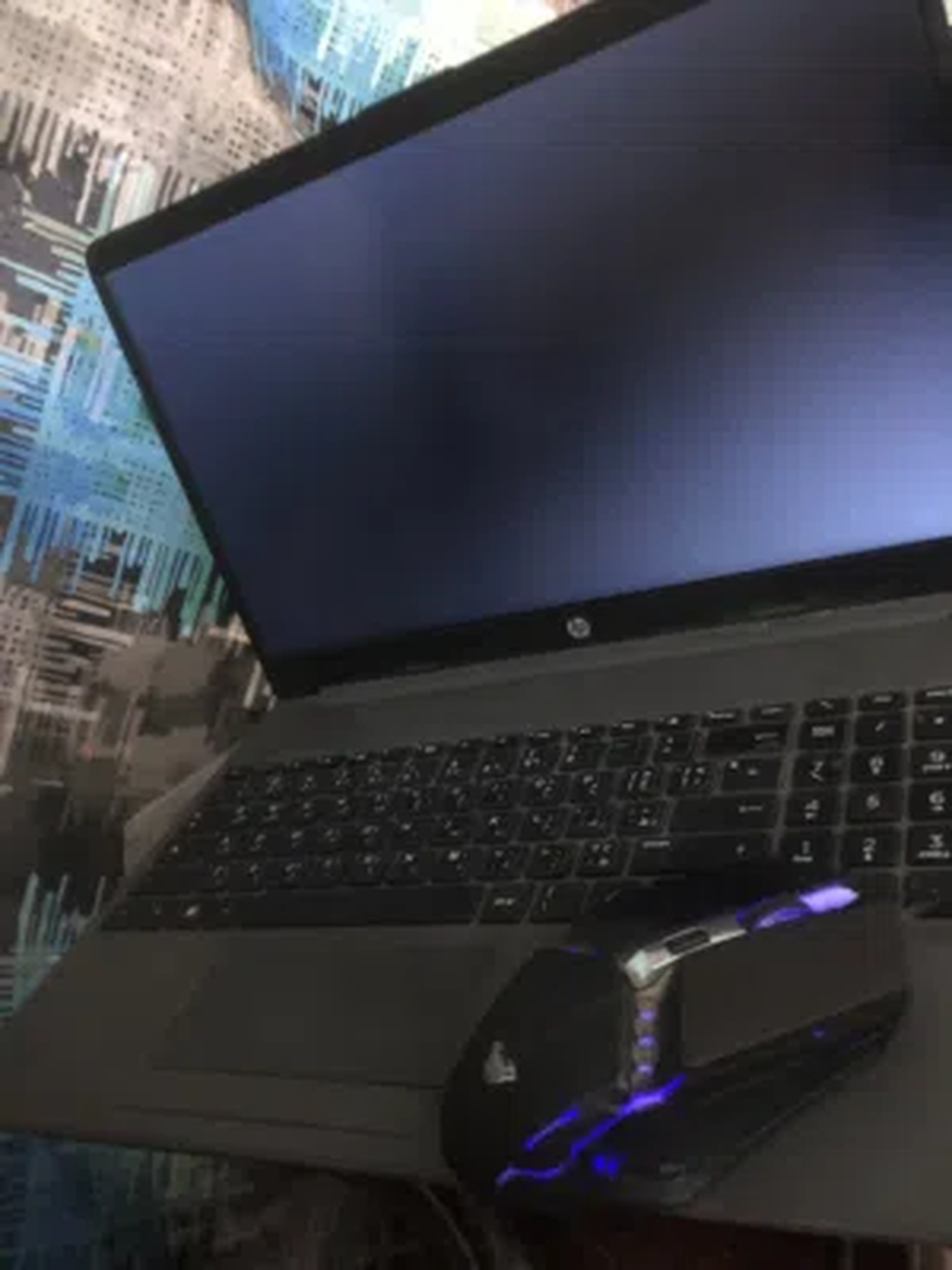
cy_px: 635
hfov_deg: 49.7
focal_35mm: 28
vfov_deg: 63.4
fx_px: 1027
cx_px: 476
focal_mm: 4
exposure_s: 1/4
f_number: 1.8
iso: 125
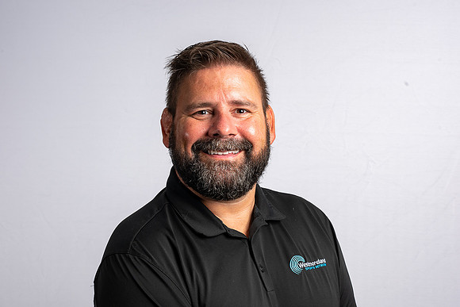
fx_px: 1086
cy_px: 154
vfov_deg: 16.1
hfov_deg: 23.9
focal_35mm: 85
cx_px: 230
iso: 200
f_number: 10
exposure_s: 1/200
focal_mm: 85
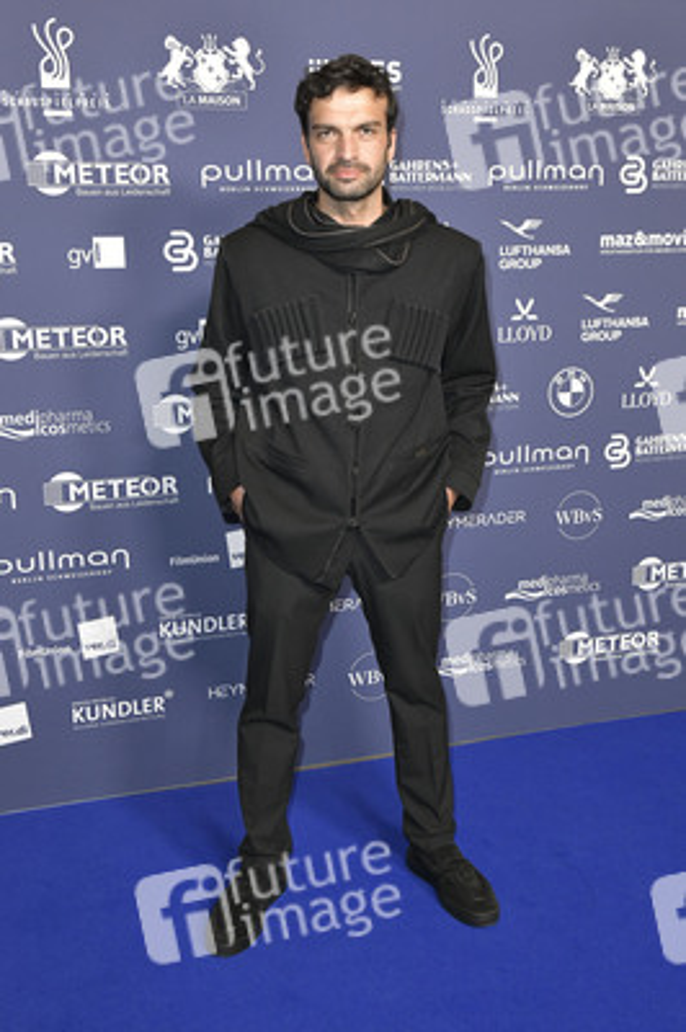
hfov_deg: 37.8
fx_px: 1002
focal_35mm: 35
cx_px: 343
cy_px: 516
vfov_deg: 54.5
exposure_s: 1/200
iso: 2000
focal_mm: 35
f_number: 6.3
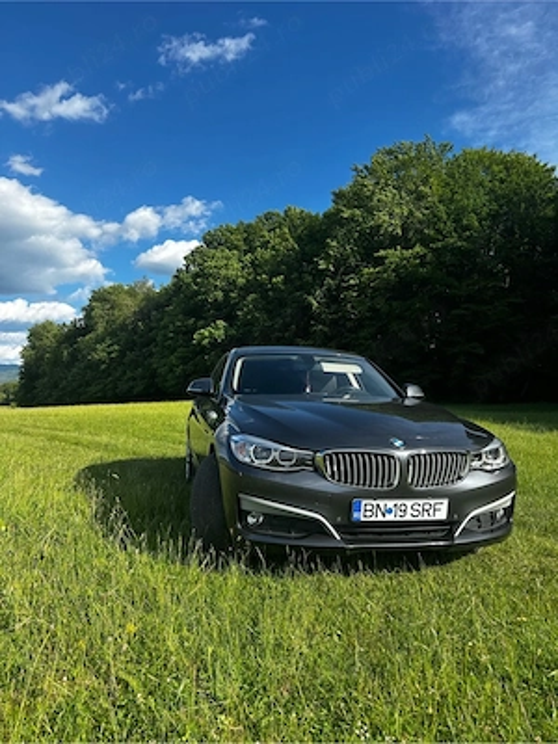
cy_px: 372
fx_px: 559
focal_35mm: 26
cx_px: 279
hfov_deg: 53.1
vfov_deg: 67.3
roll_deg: -0.6
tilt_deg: +2.7
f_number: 1.5
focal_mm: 5.7
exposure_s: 1/1838
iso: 50
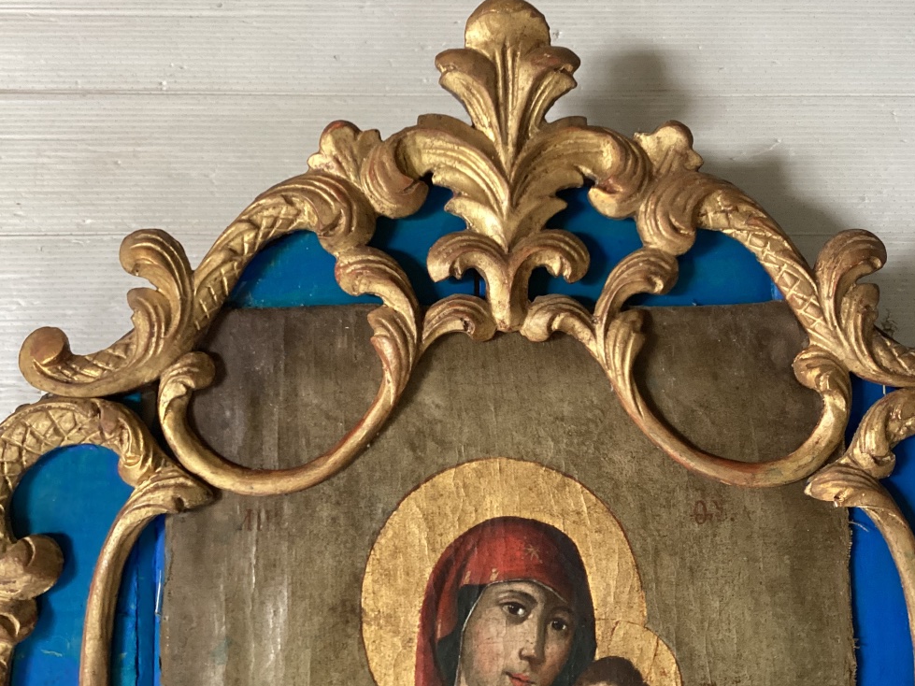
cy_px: 293
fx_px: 1004
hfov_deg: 48.9
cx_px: 516
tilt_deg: -80.3
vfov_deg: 37.6
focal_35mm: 38
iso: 250
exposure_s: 1/50
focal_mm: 3.3
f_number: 2.4
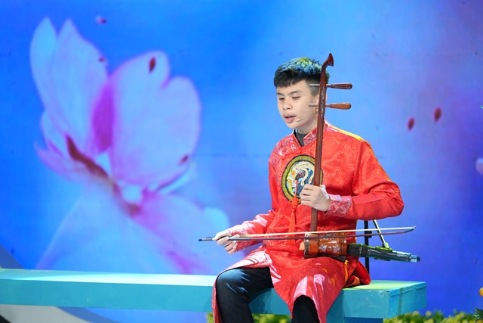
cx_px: 242
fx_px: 2582
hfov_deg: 10.7
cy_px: 162
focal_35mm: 192
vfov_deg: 7.1
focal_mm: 192.4
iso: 1600
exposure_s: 1/160
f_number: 2.8
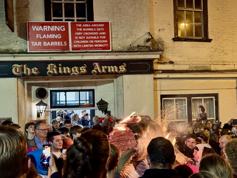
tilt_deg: +2.2
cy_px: 89
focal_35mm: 48
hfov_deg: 39.7
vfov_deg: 30.3
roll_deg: +2.4
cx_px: 118
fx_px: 329
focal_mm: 6.76
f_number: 1.78
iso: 640
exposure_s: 1/25
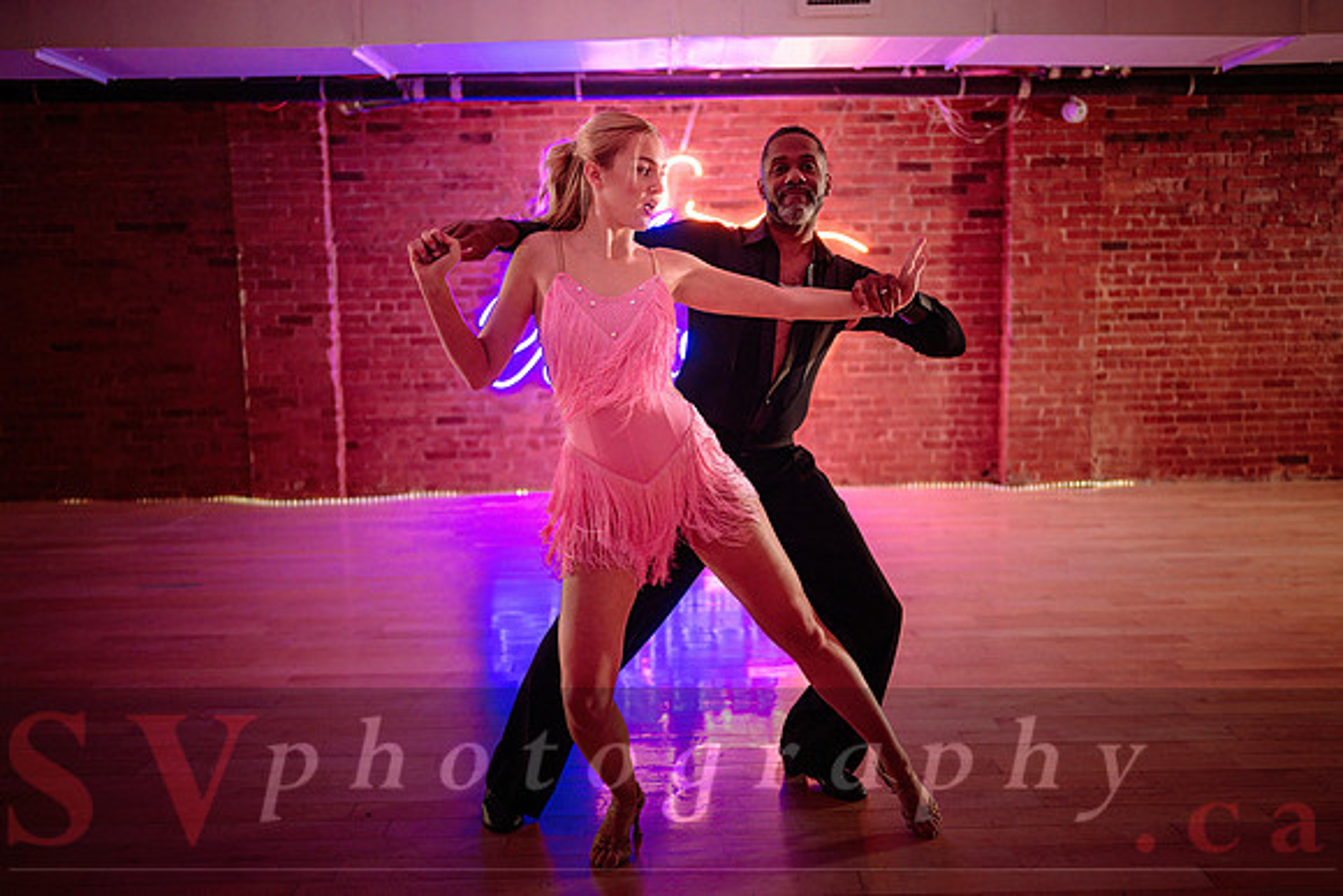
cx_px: 672
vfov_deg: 42.4
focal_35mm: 31
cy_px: 466
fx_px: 1154
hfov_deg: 60.4
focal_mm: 28
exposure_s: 1/250
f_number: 1.4
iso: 2500
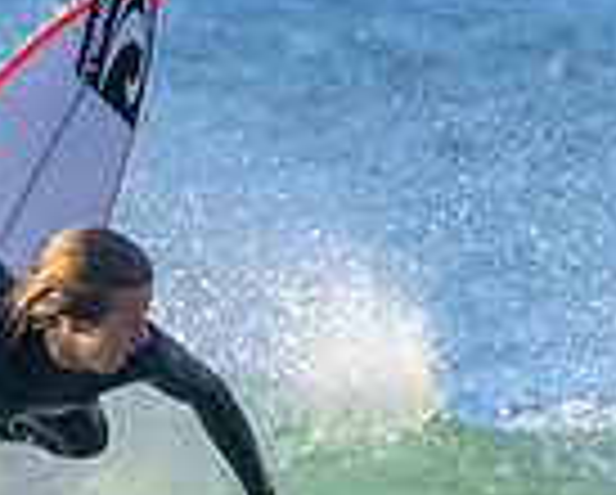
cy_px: 401
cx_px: 105
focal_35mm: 3885
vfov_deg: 0.4
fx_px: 70929
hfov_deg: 0.5
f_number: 11
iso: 5600
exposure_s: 1/2000
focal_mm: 800
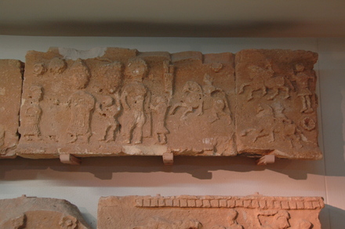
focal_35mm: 48
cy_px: 114
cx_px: 172
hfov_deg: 41.2
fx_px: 459
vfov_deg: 28.0
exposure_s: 1/15
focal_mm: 32
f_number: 4.2
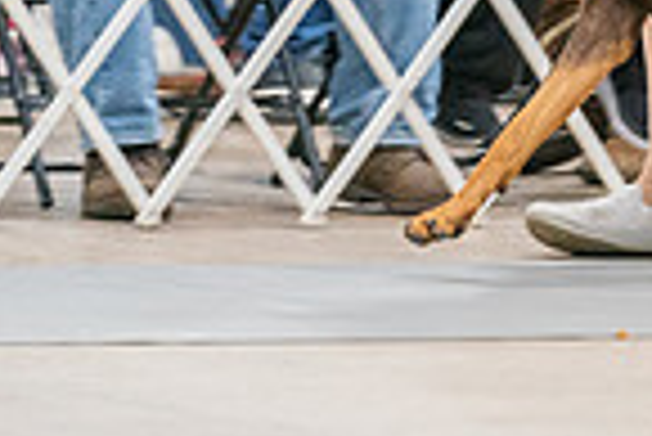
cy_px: -384
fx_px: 12600
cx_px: 724
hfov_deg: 3.0
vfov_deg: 2.0
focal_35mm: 695
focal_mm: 174
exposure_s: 1/250
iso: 4000
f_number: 3.2
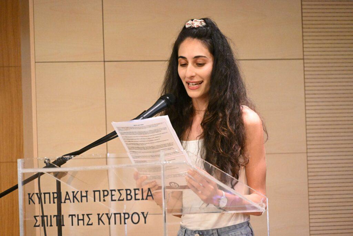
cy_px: 118
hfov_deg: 10.3
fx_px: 1961
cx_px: 176
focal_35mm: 200
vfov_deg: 6.9
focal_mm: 200
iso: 12800
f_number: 6.3
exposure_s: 1/200
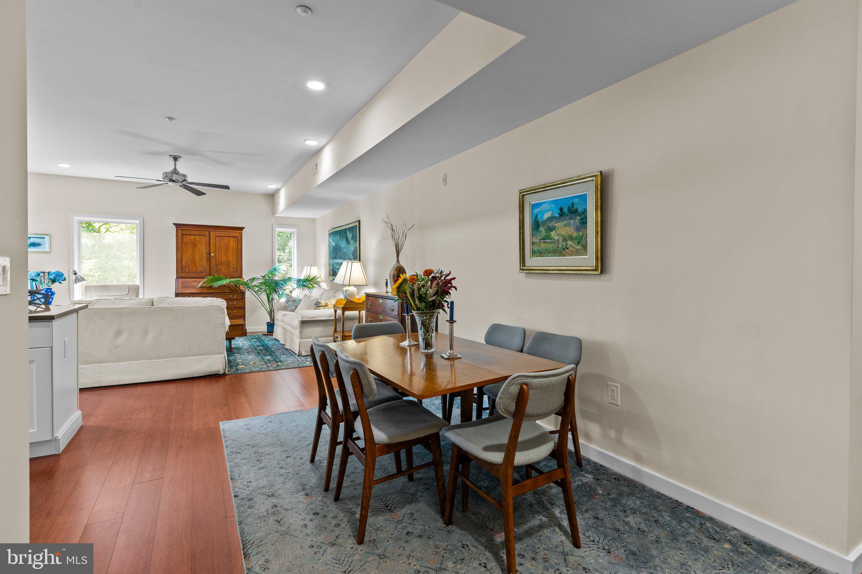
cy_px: 287
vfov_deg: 70.4
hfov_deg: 93.3
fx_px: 407
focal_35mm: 17
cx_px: 431
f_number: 8
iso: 400
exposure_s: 1/8
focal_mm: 17
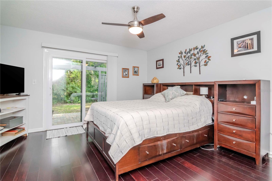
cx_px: 136
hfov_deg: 95.0
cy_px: 90
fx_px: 125
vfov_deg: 72.0
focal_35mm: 16
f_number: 6.3
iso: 800
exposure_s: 1/125
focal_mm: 11
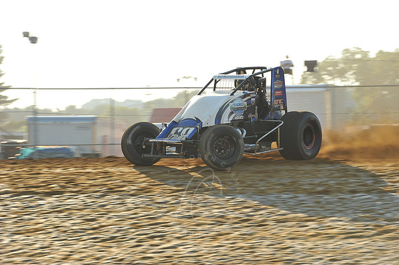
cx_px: 200
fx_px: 1994
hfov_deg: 11.4
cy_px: 132
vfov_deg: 7.6
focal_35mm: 180
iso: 400
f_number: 9
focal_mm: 180
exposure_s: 1/320
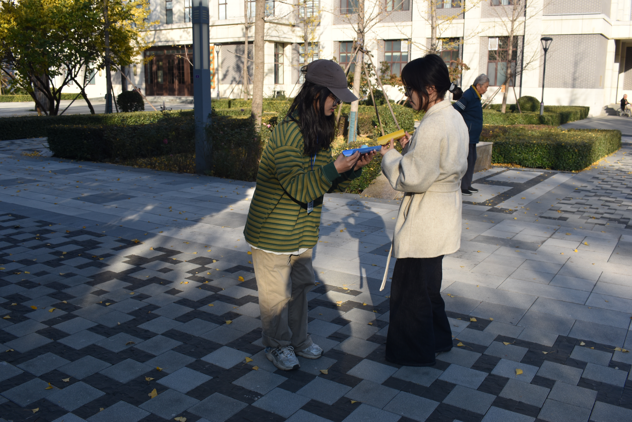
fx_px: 579
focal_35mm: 33
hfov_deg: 57.2
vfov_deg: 40.0
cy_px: 211
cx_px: 316
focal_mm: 22
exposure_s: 1/250
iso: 160
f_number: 8
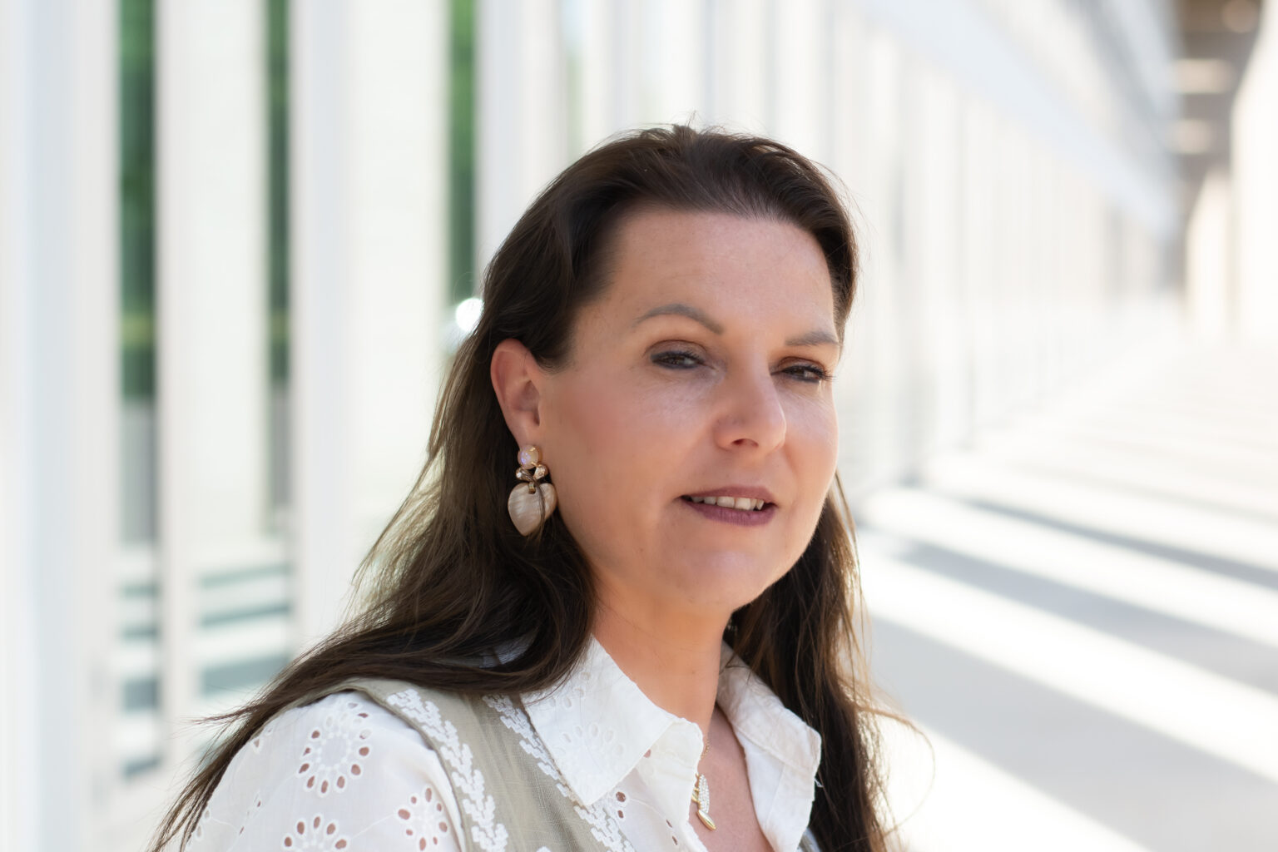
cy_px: 426
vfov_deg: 18.2
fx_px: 2662
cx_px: 639
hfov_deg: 27.0
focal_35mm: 75
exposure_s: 1/2000
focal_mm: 50
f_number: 2.8
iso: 180
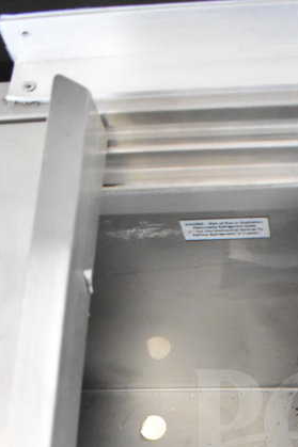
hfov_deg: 22.2
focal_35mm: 59
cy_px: 454
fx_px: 733
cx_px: 289
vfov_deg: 31.3
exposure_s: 1/30
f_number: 3.5
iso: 8000
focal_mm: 18
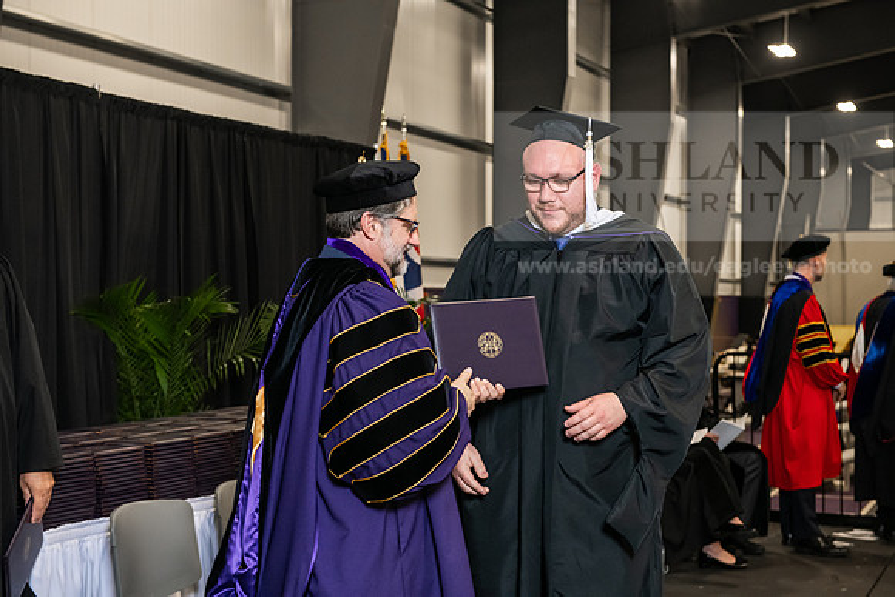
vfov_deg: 22.6
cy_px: 298
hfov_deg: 33.4
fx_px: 1492
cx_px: 448
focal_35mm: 60
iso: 2500
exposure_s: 1/200
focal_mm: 60
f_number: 5
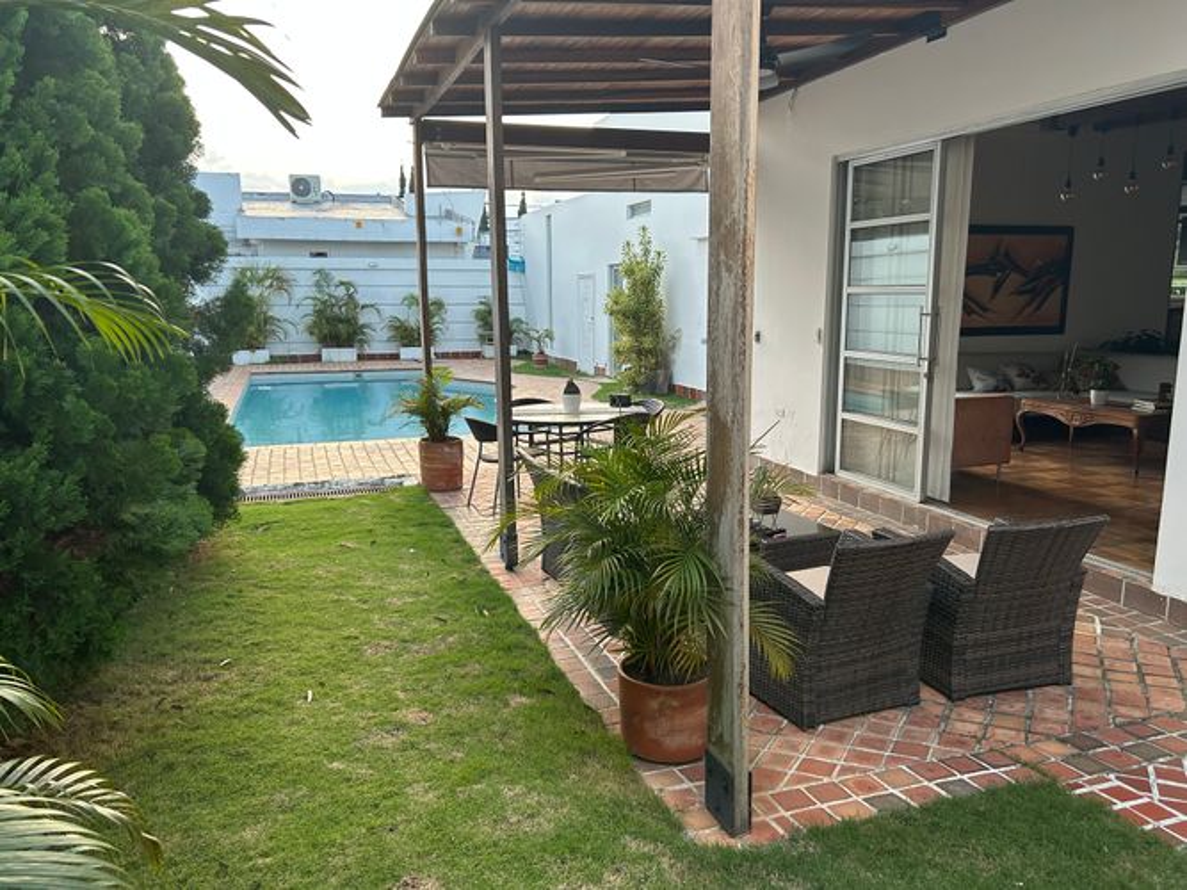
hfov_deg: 67.3
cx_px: 594
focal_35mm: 26
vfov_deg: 53.0
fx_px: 891
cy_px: 445
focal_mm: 5.7
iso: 125
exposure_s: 1/97
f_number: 1.5
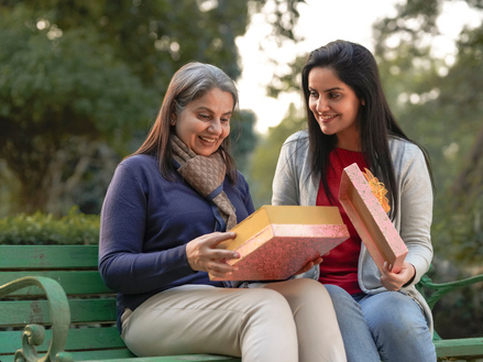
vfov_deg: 15.9
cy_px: 181
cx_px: 233
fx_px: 1297
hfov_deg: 21.1
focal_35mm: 93
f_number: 3.2
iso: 1600
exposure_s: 1/320
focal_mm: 85
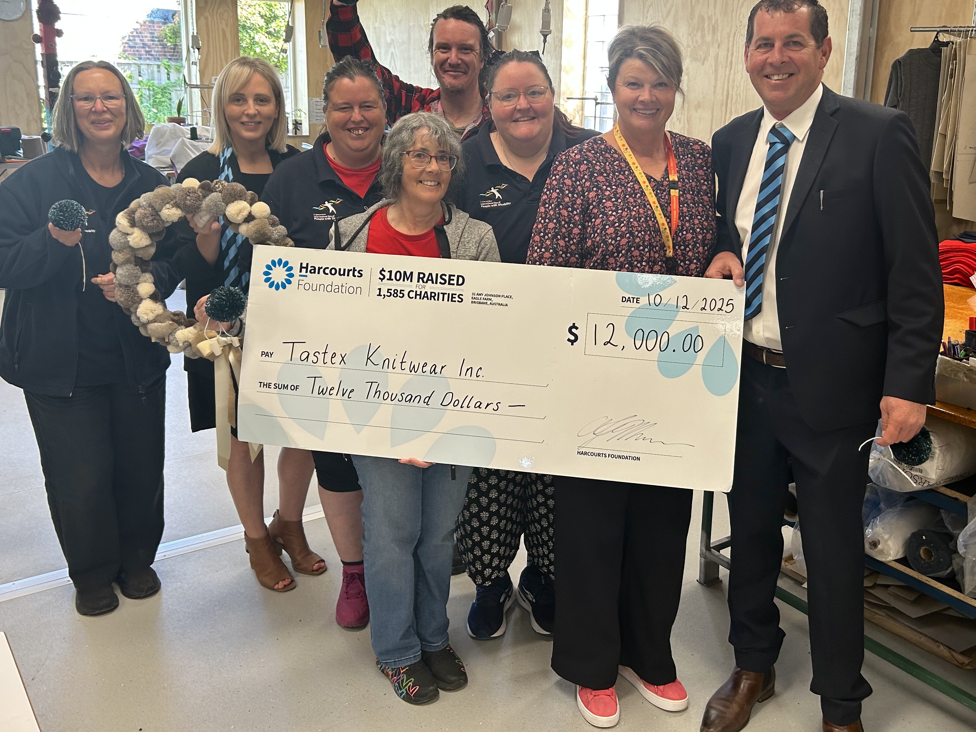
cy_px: 269
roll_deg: -1.5
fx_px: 959
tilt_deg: -10.5
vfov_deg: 41.5
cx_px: 528
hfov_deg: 53.9
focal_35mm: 34
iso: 80
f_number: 1.5
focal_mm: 5.7
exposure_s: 1/100
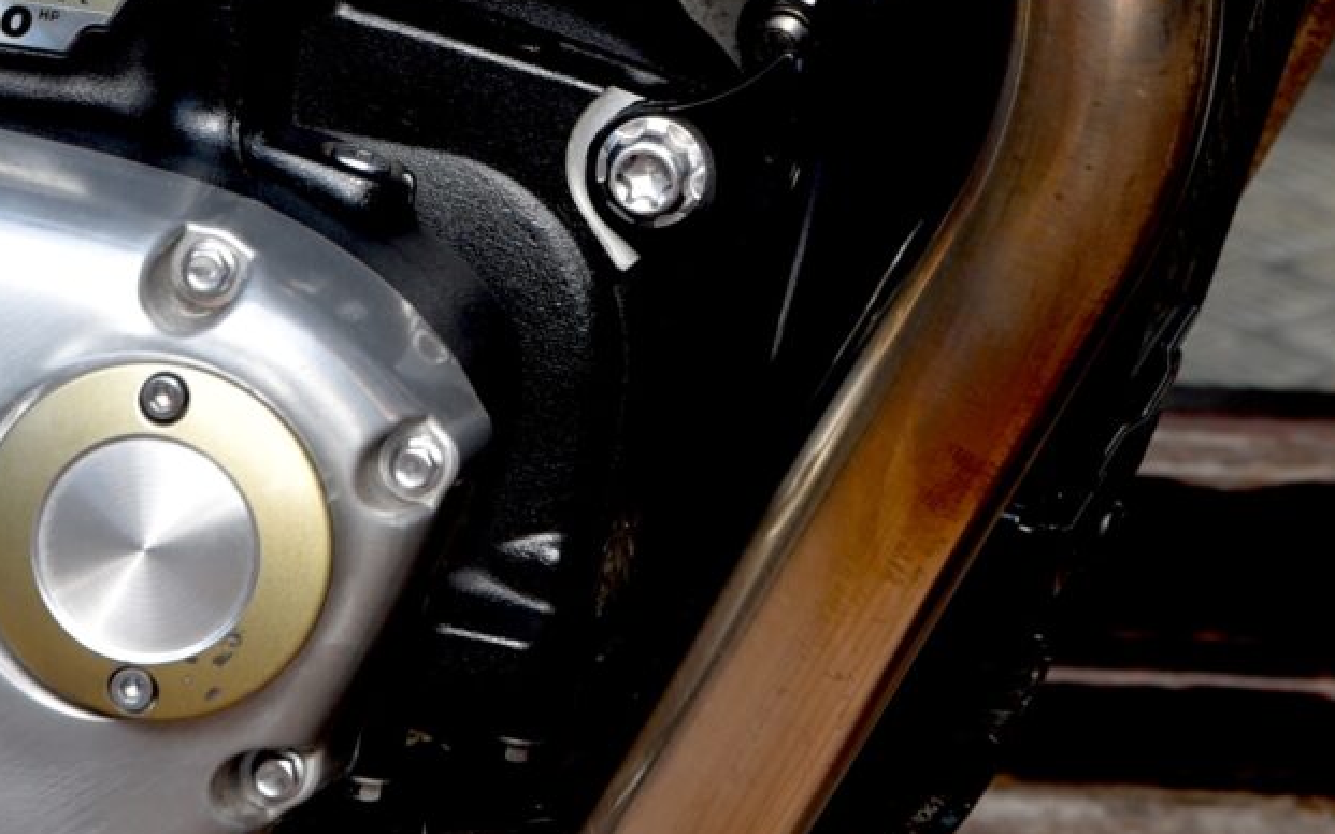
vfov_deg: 4.4
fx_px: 10696
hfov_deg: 7.1
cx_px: 1413
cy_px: -684
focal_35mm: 294
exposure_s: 1/125
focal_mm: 70
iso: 100
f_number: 5.6
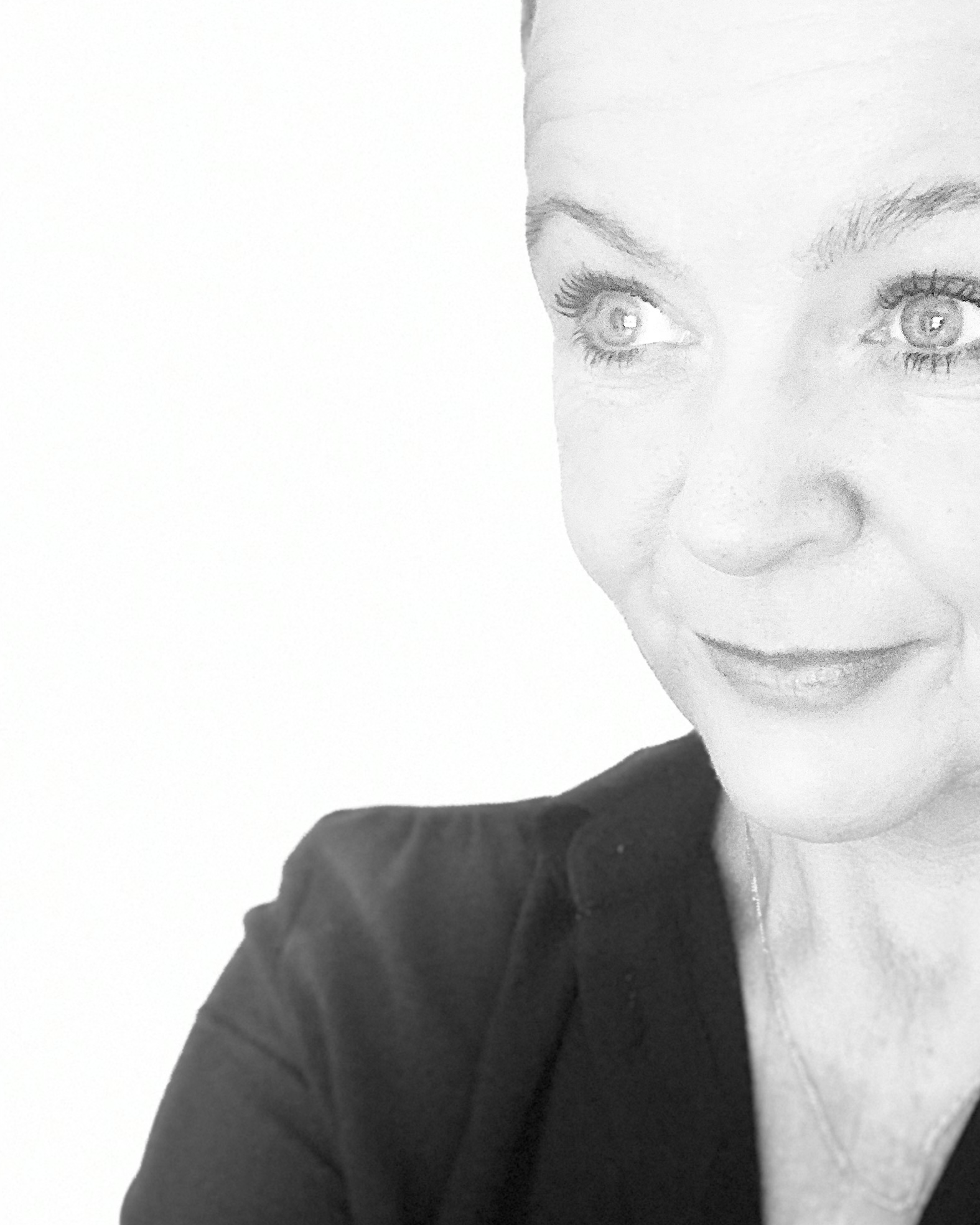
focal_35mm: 49
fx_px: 1776
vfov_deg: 38.0
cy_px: 566
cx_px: 717
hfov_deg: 30.4
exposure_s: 1/44
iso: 320
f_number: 2.2
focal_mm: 2.87
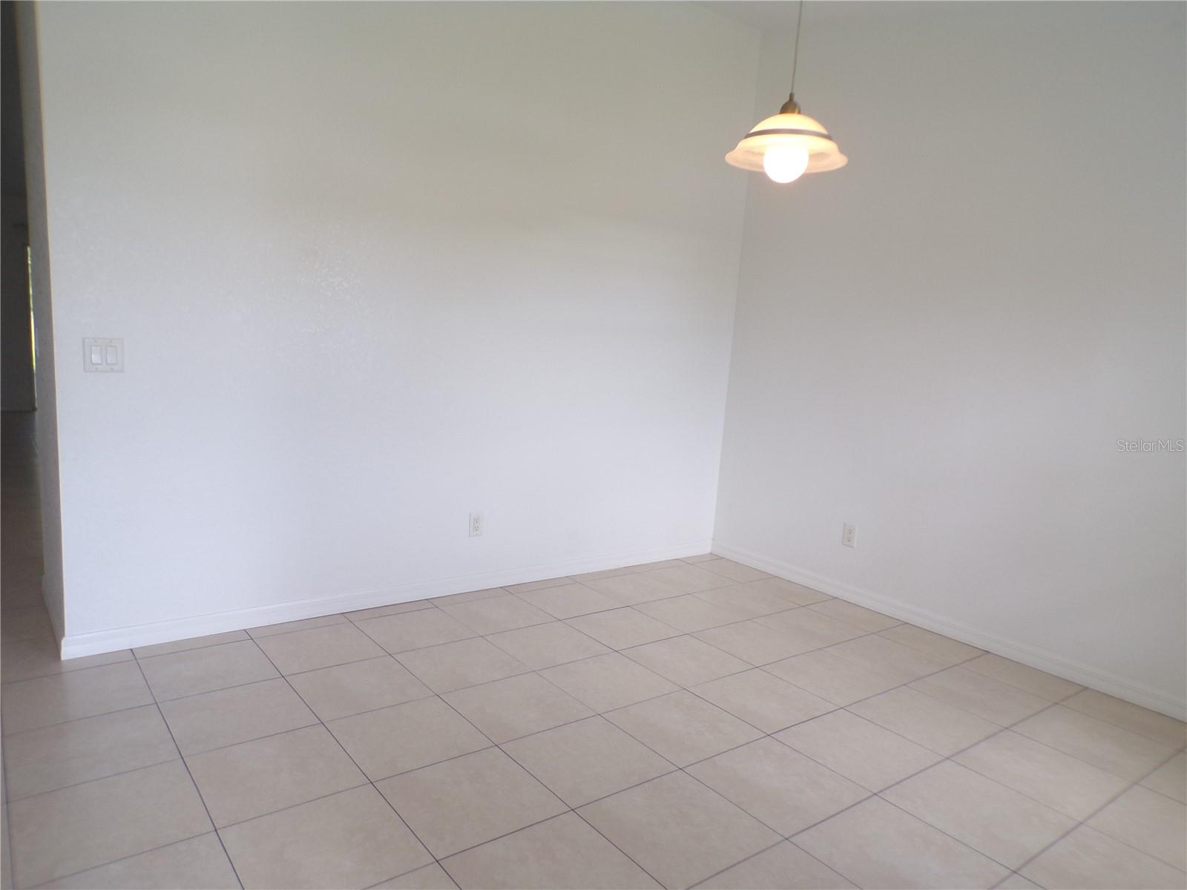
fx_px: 823
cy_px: 445
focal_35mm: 24
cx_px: 594
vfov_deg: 56.8
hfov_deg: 71.6
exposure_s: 1/34
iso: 82
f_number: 4.3
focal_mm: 4.3
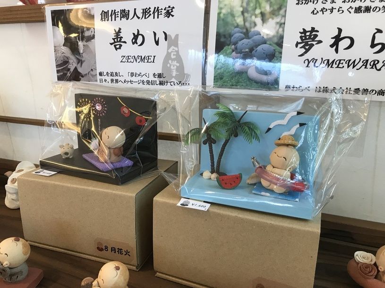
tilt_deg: -13.5
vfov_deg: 49.7
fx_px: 311
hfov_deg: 63.5
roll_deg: -0.6
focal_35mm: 28
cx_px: 192
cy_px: 144
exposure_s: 1/30
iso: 32
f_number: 1.8
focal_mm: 3.99
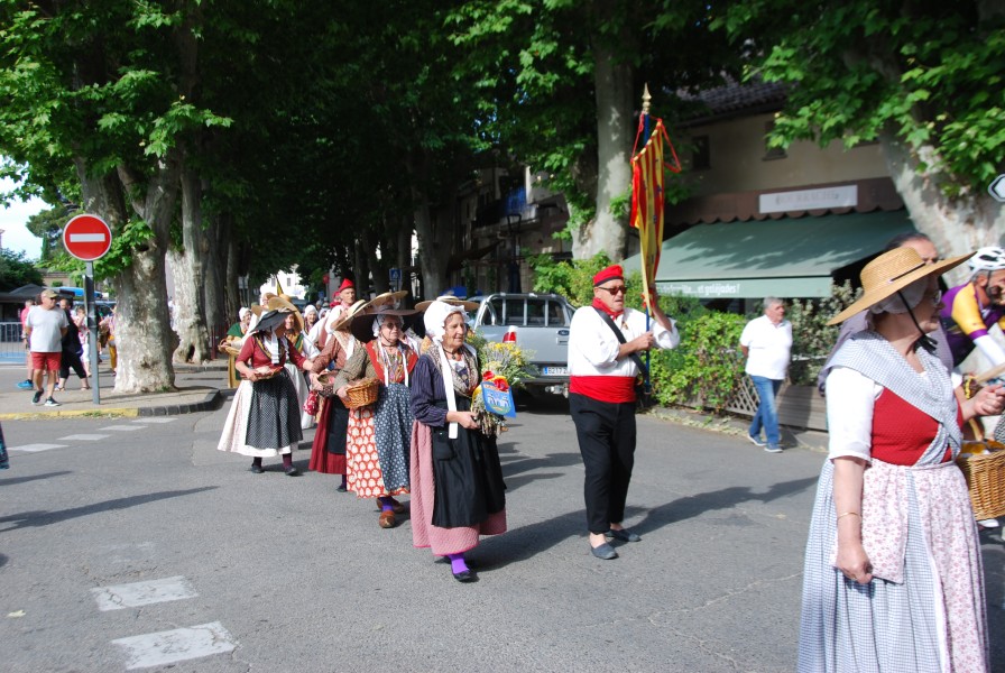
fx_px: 1090
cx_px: 502
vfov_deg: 34.3
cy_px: 336
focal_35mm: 39
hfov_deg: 49.5
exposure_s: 1/160
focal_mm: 26
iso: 100
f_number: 6.3
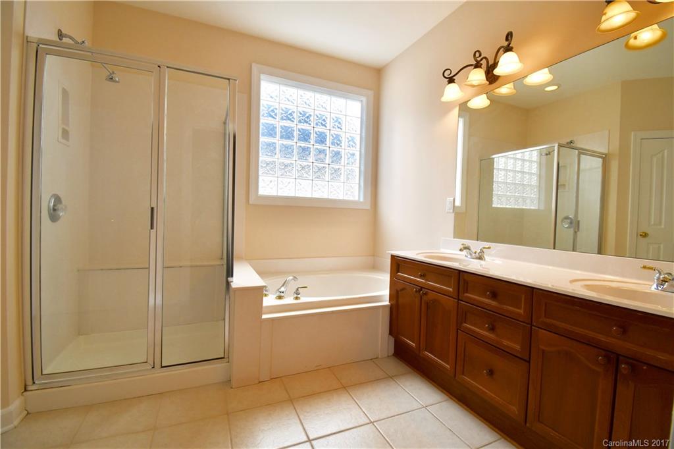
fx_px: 281
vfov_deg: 77.3
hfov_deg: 100.4
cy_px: 224
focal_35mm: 15
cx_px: 337
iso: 320
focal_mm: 10
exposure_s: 1/250
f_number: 5.6
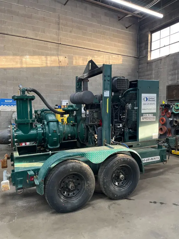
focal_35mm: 26
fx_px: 179
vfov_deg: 67.3
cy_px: 120
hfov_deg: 53.1
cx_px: 90
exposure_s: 1/60
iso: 160
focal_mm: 5.1
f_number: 1.6
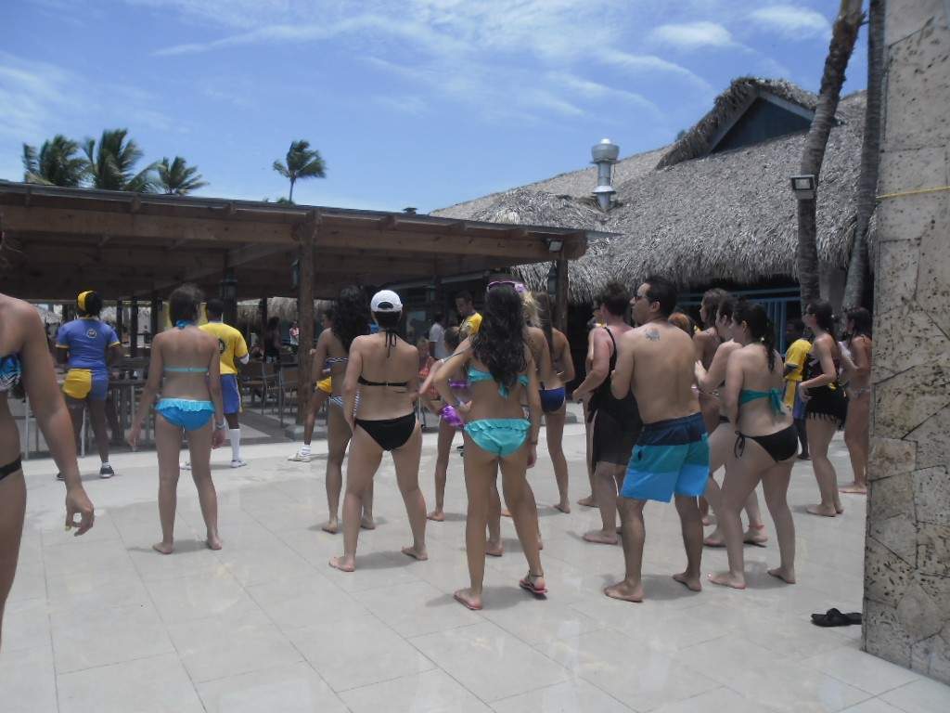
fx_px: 741
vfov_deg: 51.4
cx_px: 475
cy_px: 356
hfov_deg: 65.3
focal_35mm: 27
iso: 80
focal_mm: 4.9
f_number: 3.5
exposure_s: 1/980
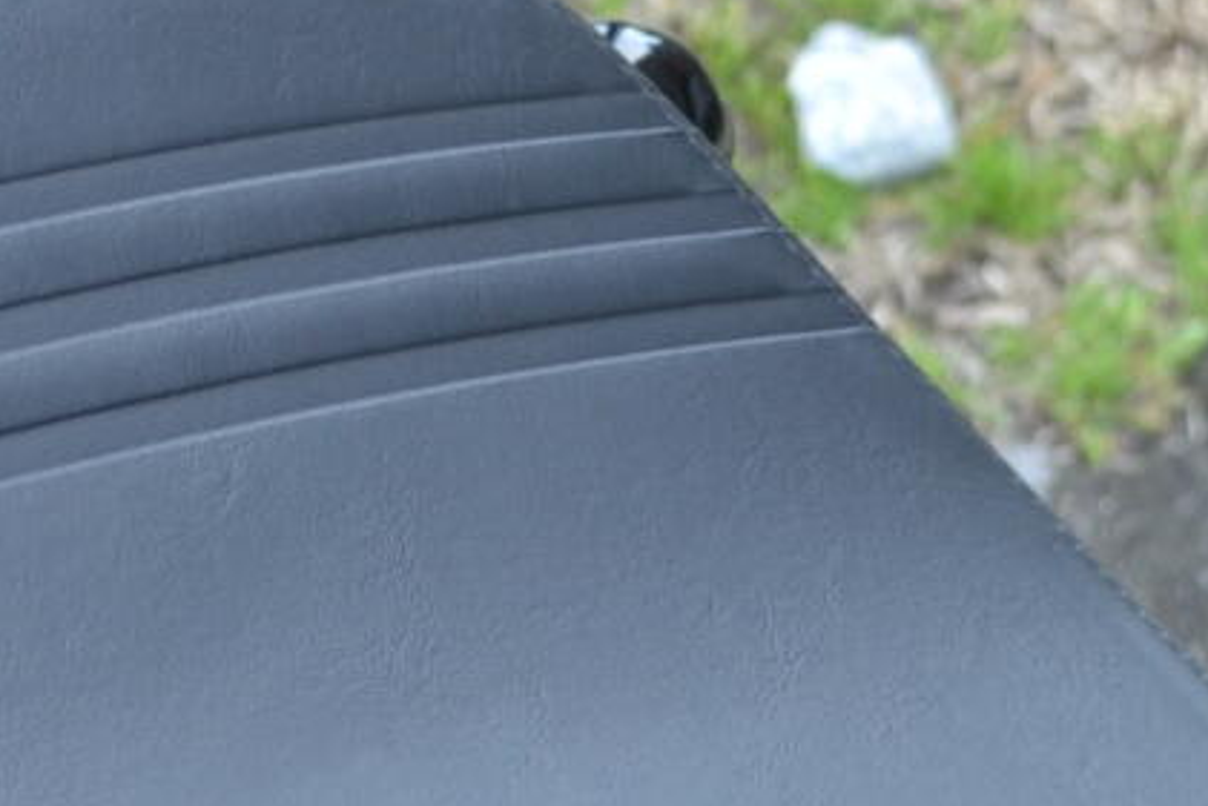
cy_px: 406
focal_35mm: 228
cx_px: -118
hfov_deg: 8.9
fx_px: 7653
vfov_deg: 6.0
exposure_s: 1/125
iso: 220
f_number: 5.6
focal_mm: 32
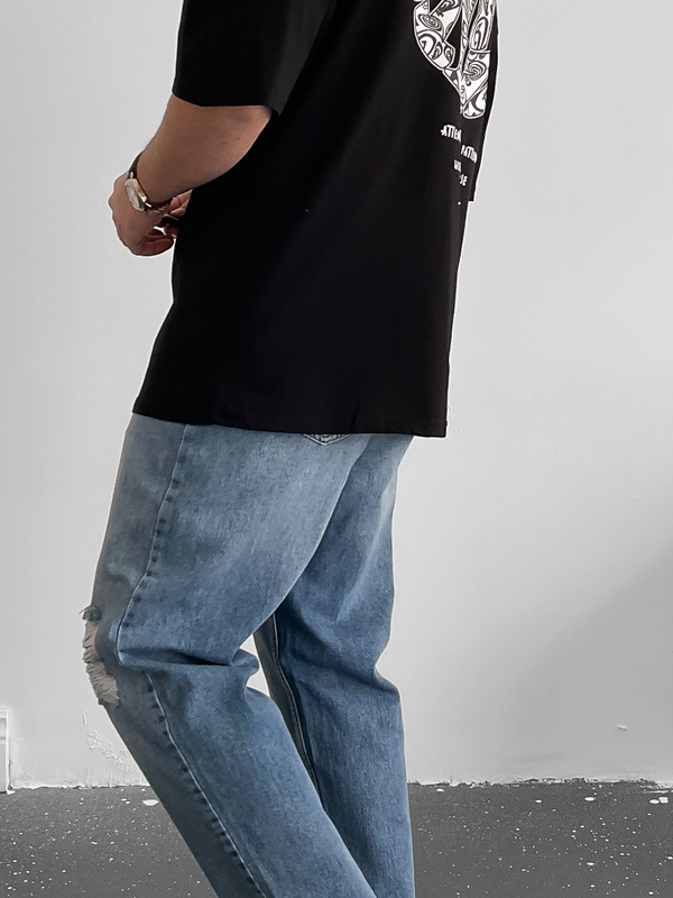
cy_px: 310
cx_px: 398
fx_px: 1504
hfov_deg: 25.2
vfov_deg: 33.0
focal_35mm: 58
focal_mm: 3
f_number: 1.8
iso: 40
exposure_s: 1/120
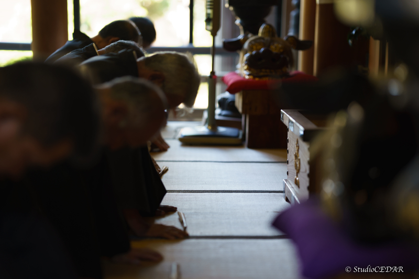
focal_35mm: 85
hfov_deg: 23.9
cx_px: 210
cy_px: 140
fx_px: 990
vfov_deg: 16.1
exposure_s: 1/100
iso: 100
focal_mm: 85
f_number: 1.6
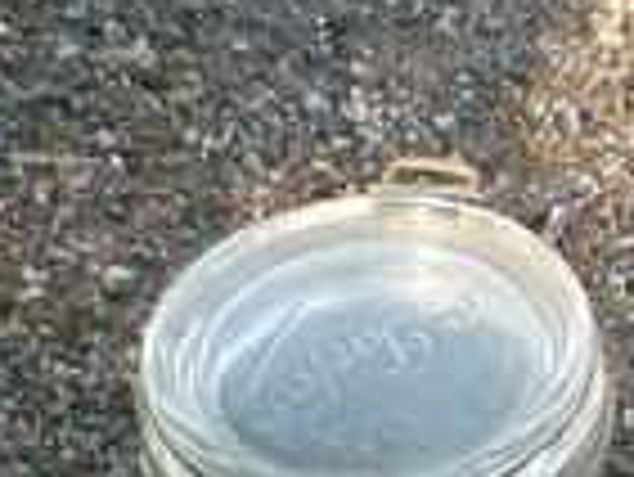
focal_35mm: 213
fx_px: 3904
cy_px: 1161
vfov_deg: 6.6
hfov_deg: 9.2
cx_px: 688
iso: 100
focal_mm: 5.2
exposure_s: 1/60
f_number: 3.3
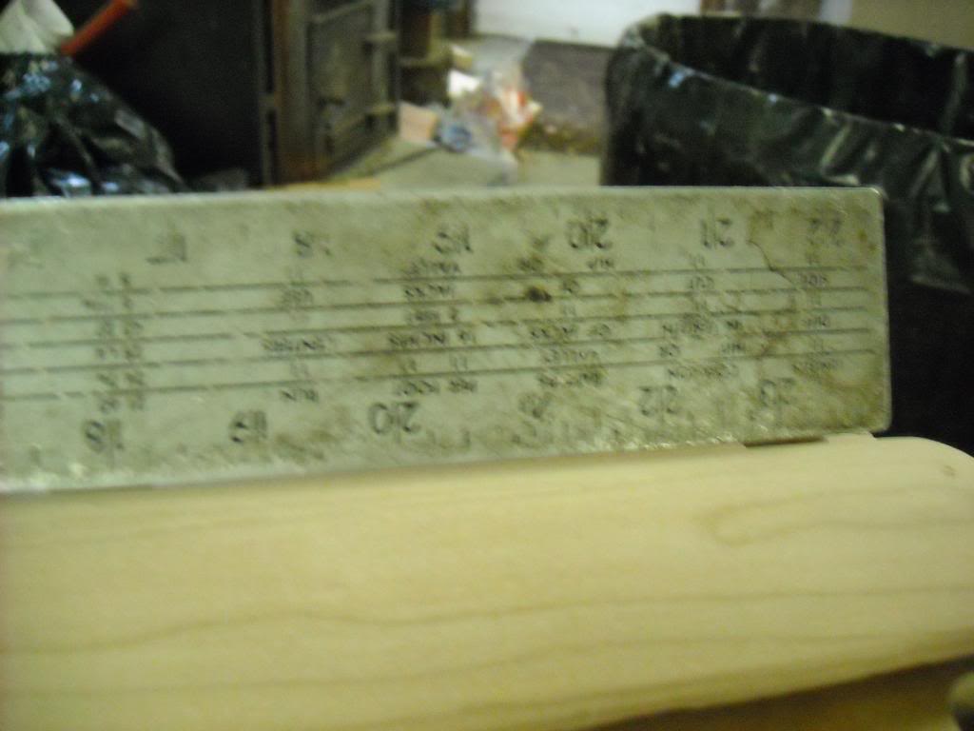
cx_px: 487
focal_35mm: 35
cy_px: 366
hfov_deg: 52.6
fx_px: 985
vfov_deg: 40.7
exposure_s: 1/23
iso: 800
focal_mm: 5.7
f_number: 2.8
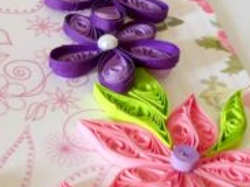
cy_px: 93
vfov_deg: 14.1
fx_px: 758
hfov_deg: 17.4
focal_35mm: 105
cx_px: -89
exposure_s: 1/60
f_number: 2.8
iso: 200
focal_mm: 5.7
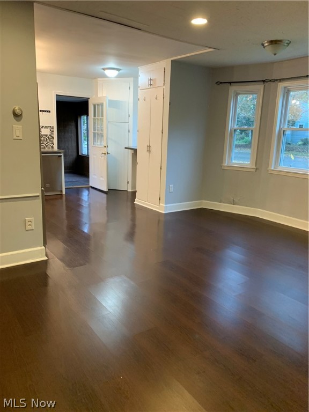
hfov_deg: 53.1
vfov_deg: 67.3
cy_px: 206
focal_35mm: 26
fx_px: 309
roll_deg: -1.3
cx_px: 154
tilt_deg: -10.3
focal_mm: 4.25
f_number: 1.8
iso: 200
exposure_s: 1/60
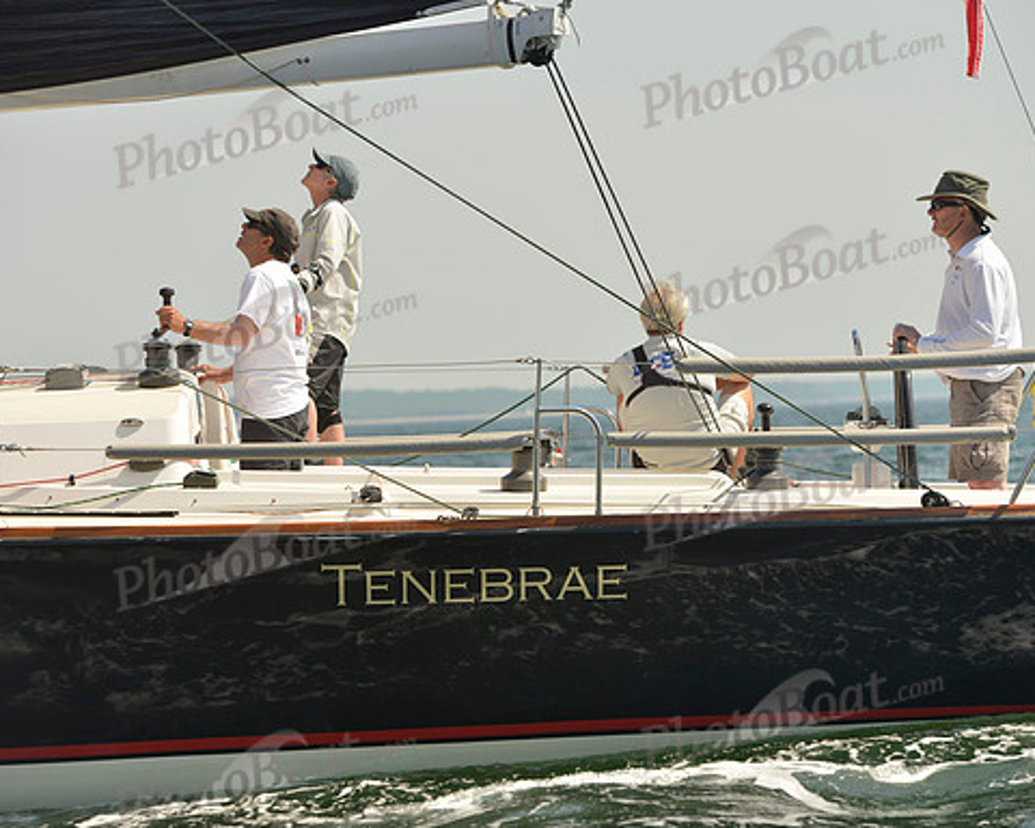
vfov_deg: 10.1
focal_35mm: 153
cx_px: 530
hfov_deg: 12.6
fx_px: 4687
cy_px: 413
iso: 200
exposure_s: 1/1250
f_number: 5.6
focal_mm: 135
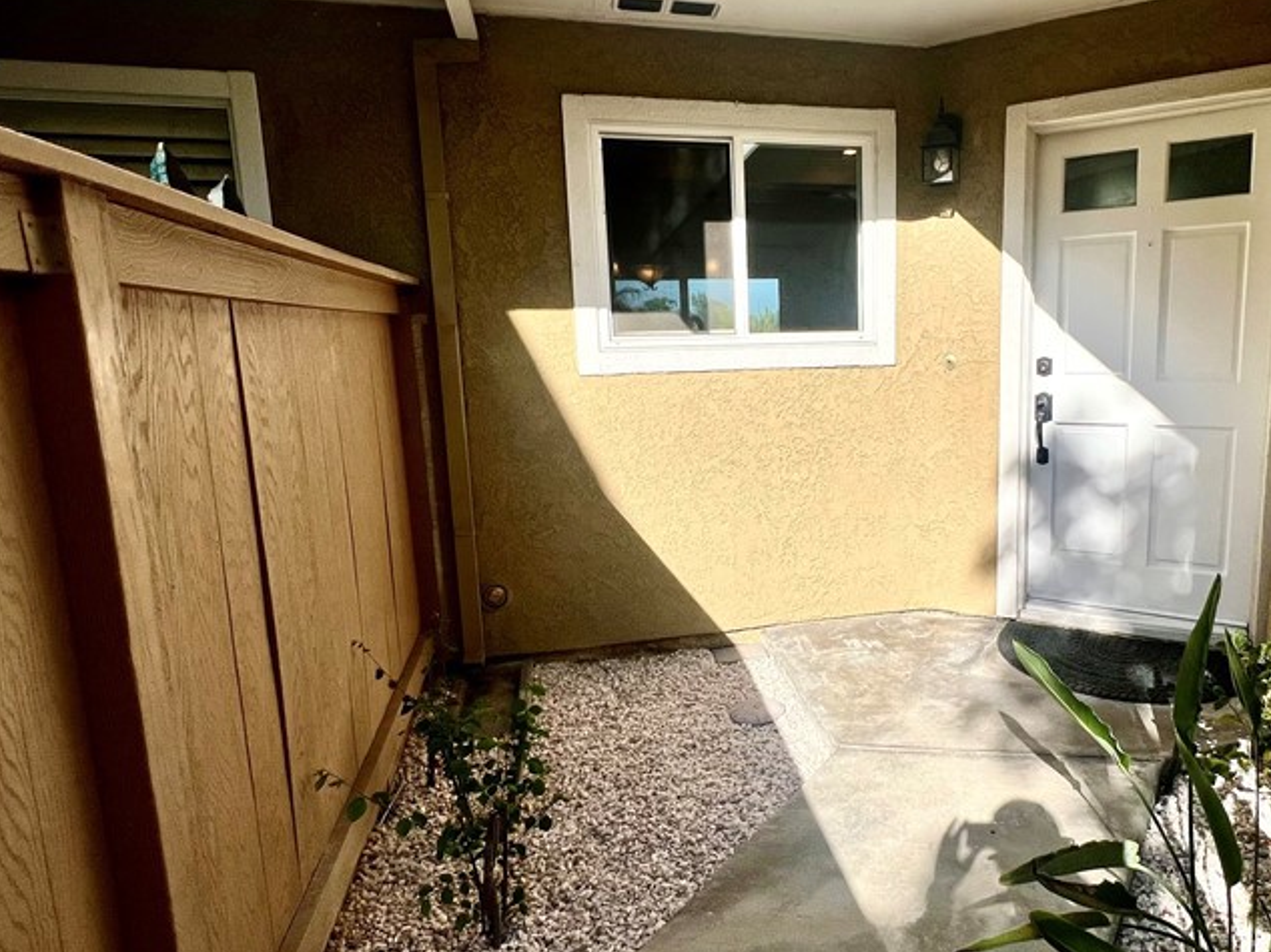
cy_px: 487
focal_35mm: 21
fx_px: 771
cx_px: 792
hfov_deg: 77.6
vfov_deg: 63.4
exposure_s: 1/1727
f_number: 1.8
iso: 32
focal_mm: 1.57
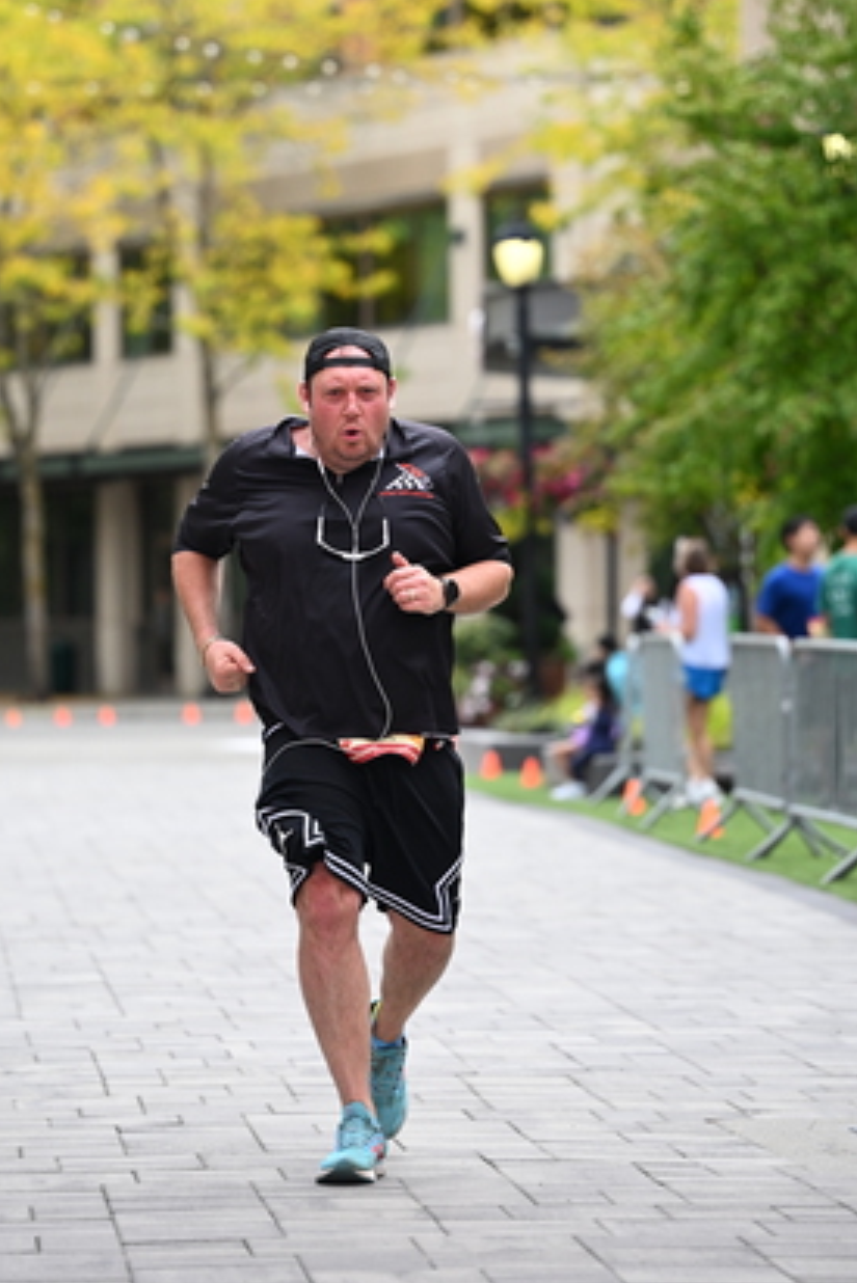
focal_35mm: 167
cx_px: 376
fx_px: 5958
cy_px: 448
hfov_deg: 8.2
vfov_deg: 12.3
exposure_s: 1/2500
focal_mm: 125
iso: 640
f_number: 2.8
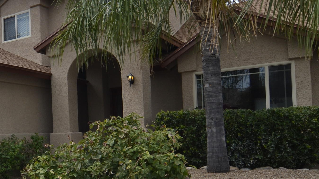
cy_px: 129
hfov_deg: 43.4
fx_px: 355
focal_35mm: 42
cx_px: 22
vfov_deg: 28.0
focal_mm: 12
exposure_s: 1/2500
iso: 200
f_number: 4
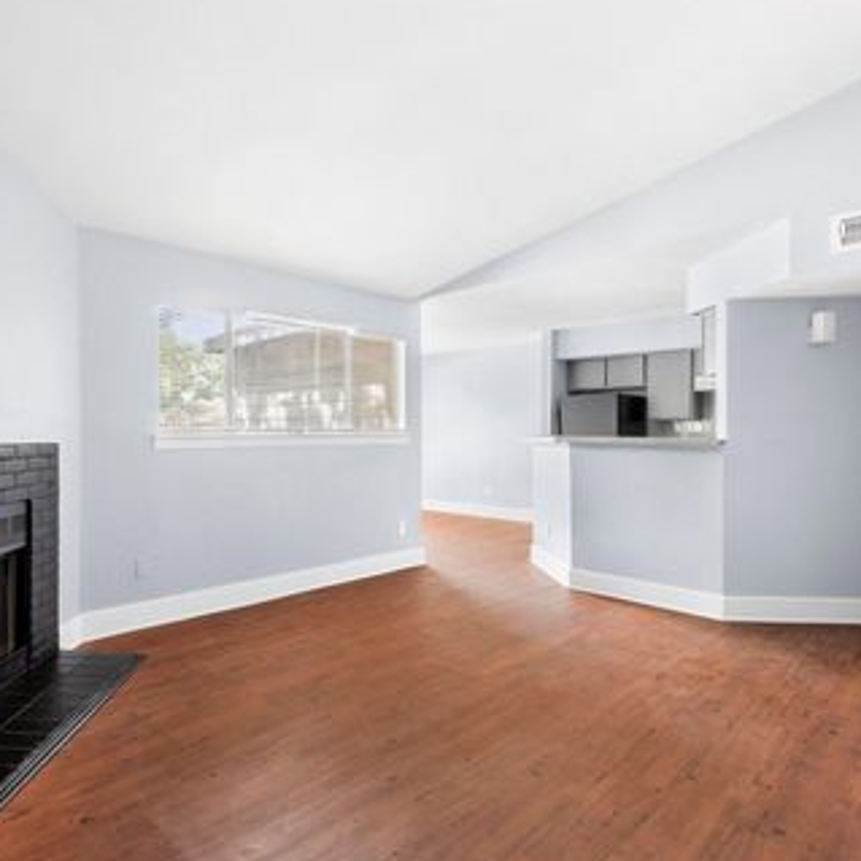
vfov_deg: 74.8
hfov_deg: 72.8
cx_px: 294
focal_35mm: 20
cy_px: 430
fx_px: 563
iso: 250
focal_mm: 15
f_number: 9
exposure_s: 1/1.25
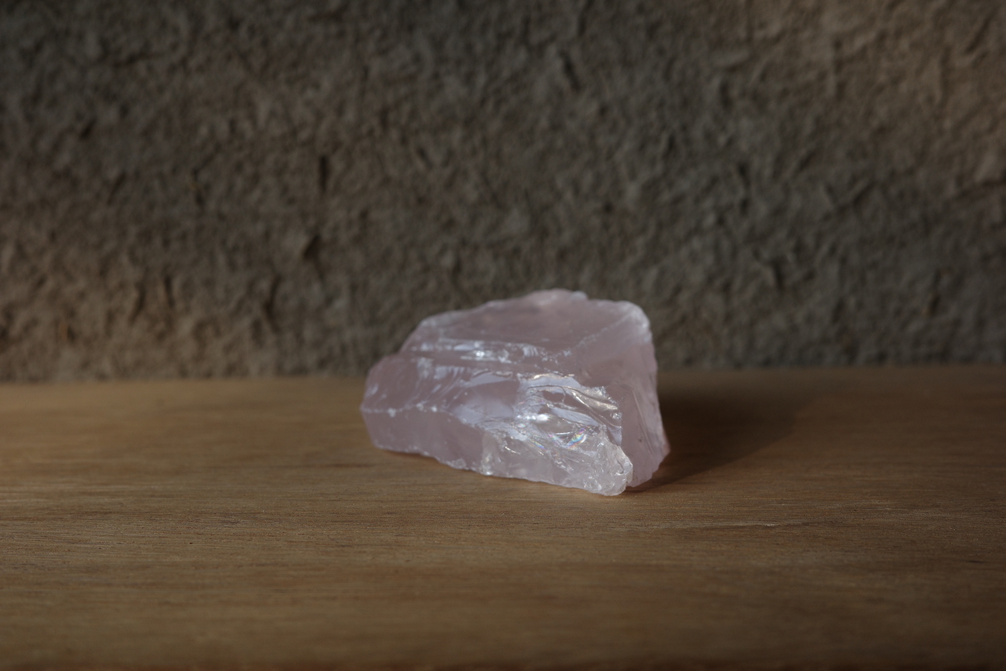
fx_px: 1118
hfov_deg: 48.5
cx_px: 503
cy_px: 336
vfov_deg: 33.4
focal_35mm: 40
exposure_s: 1/250
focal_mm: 26
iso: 200
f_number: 4
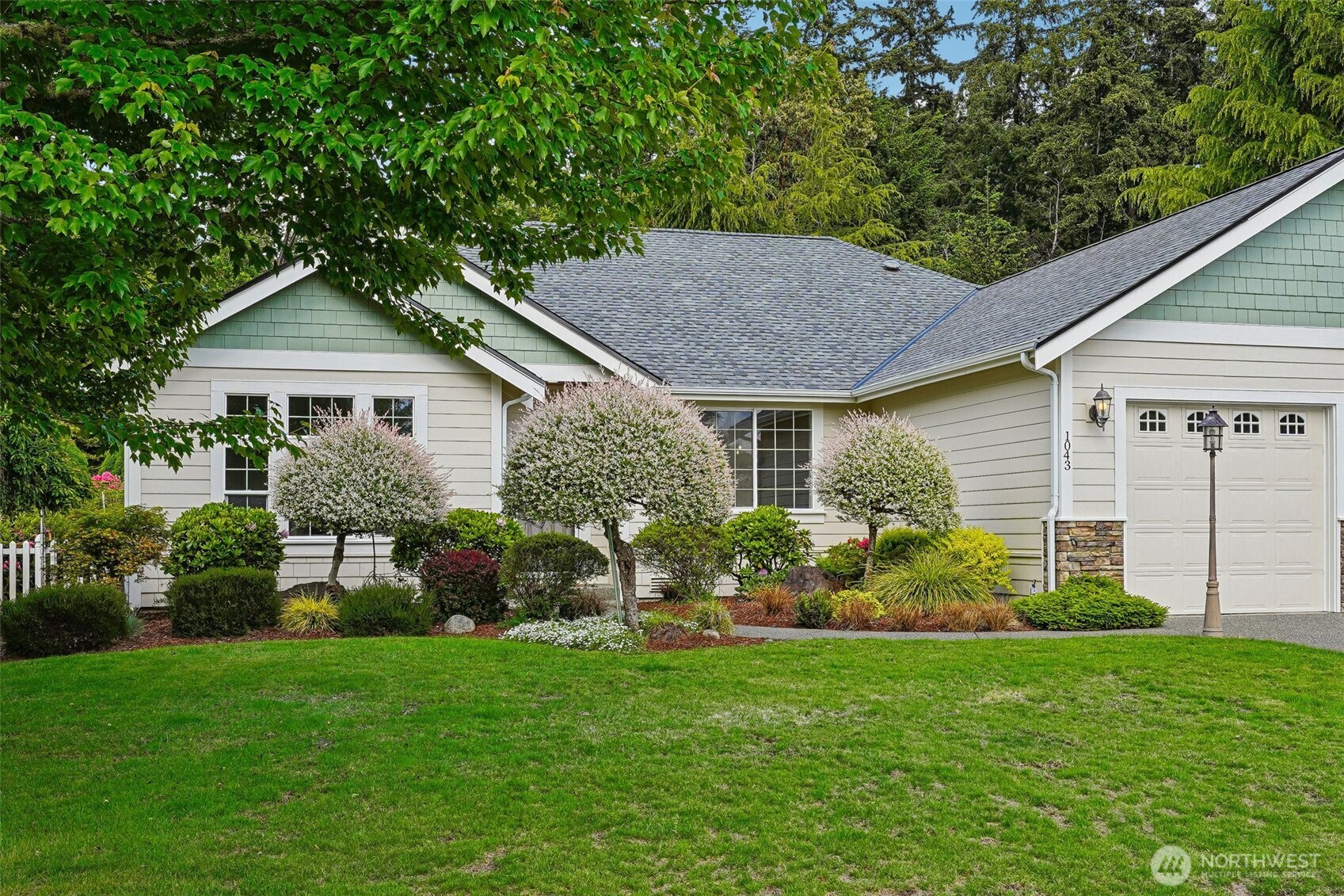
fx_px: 1269
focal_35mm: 34
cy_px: 448
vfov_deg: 38.9
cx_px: 672
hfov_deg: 55.8
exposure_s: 1/125
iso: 160
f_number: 8
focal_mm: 23
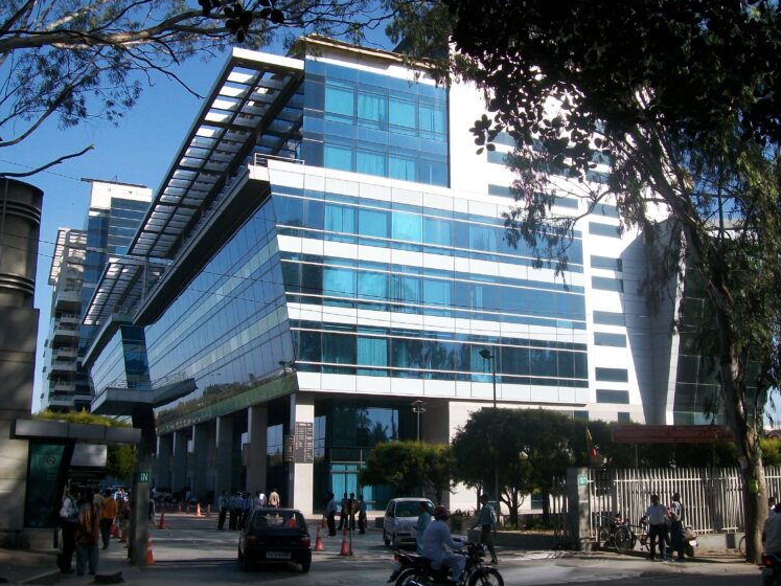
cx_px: 399
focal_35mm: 37
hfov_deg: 50.1
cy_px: 297
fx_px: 835
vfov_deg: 38.7
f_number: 4.8
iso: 80
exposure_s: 1/400
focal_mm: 6
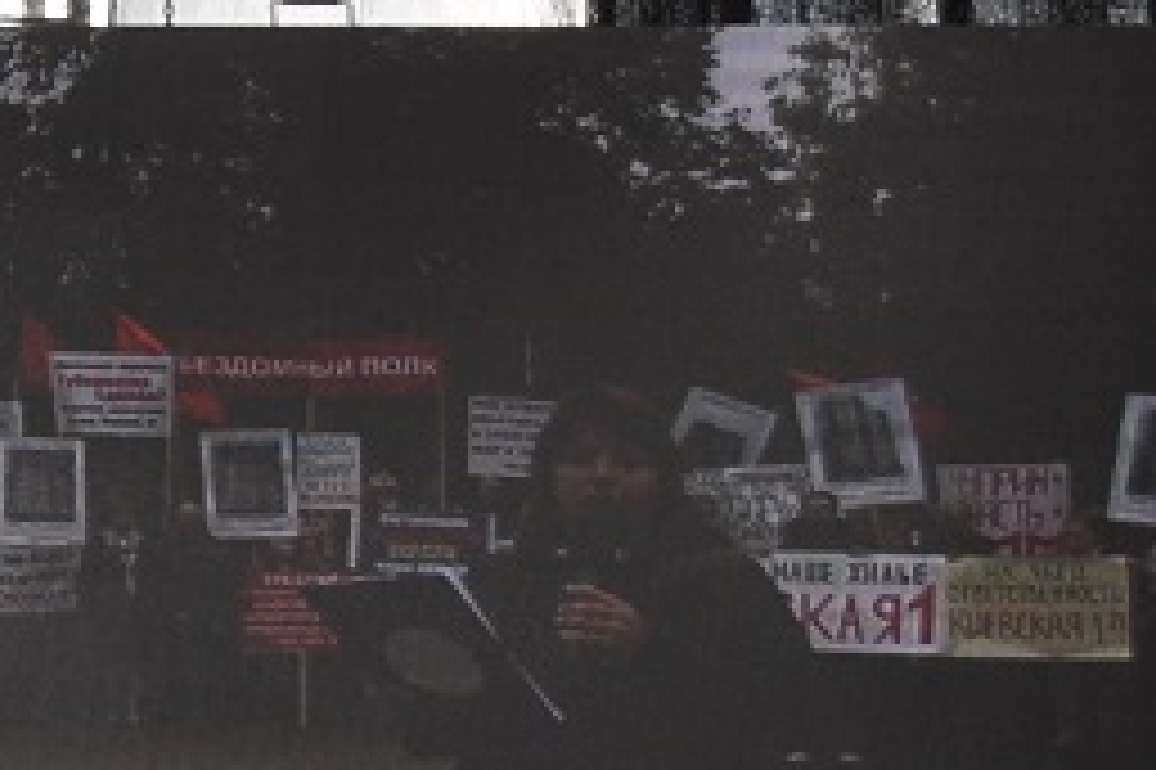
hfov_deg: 7.9
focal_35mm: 240
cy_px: 516
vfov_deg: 5.7
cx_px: -1730
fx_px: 7701
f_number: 7.1
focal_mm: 32
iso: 200
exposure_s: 1/200
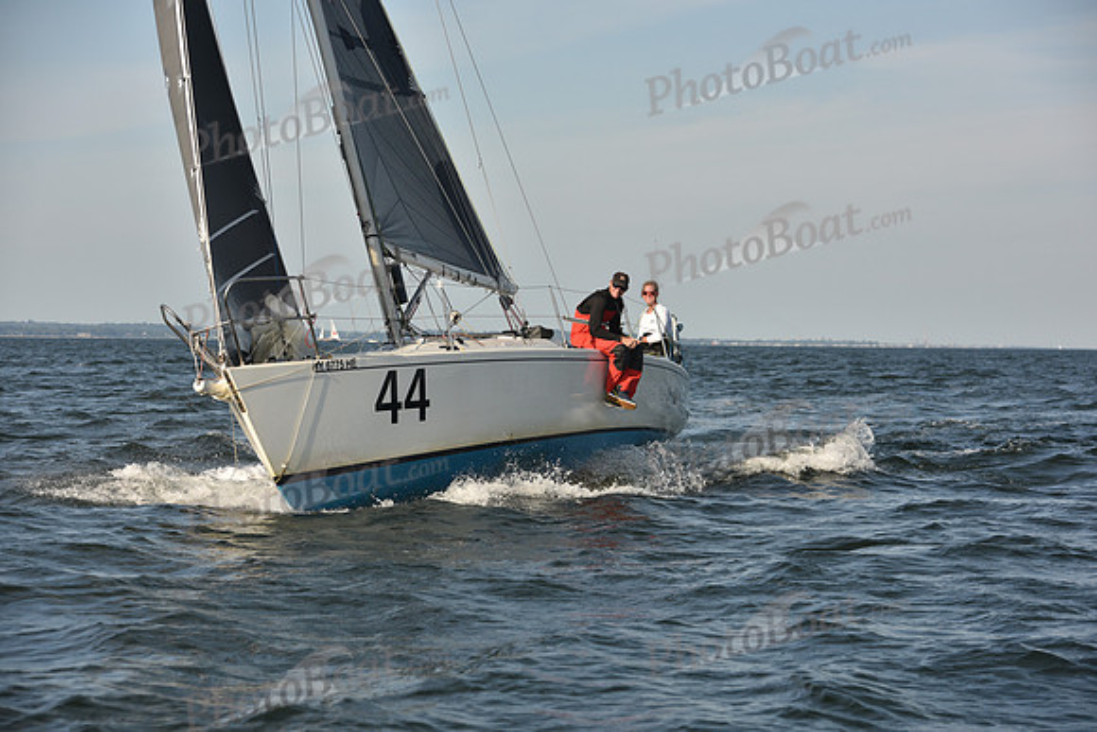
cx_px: 548
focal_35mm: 100
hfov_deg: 20.4
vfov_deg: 13.7
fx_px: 3048
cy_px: 366
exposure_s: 1/640
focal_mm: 100
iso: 250
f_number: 6.3
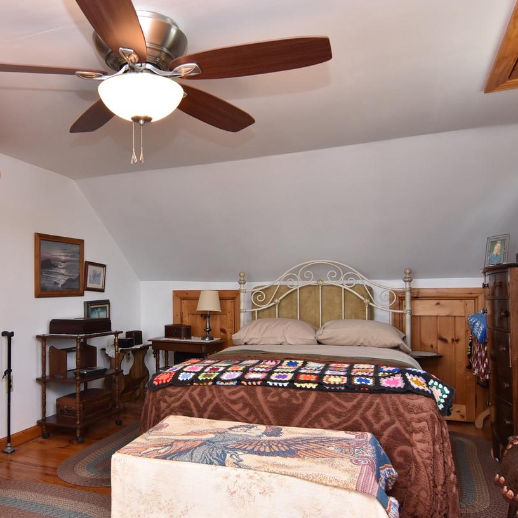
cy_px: 293
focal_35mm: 27
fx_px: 457
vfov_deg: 58.9
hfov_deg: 58.3
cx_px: 194
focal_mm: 12
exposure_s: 1/50
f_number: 7.1
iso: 800
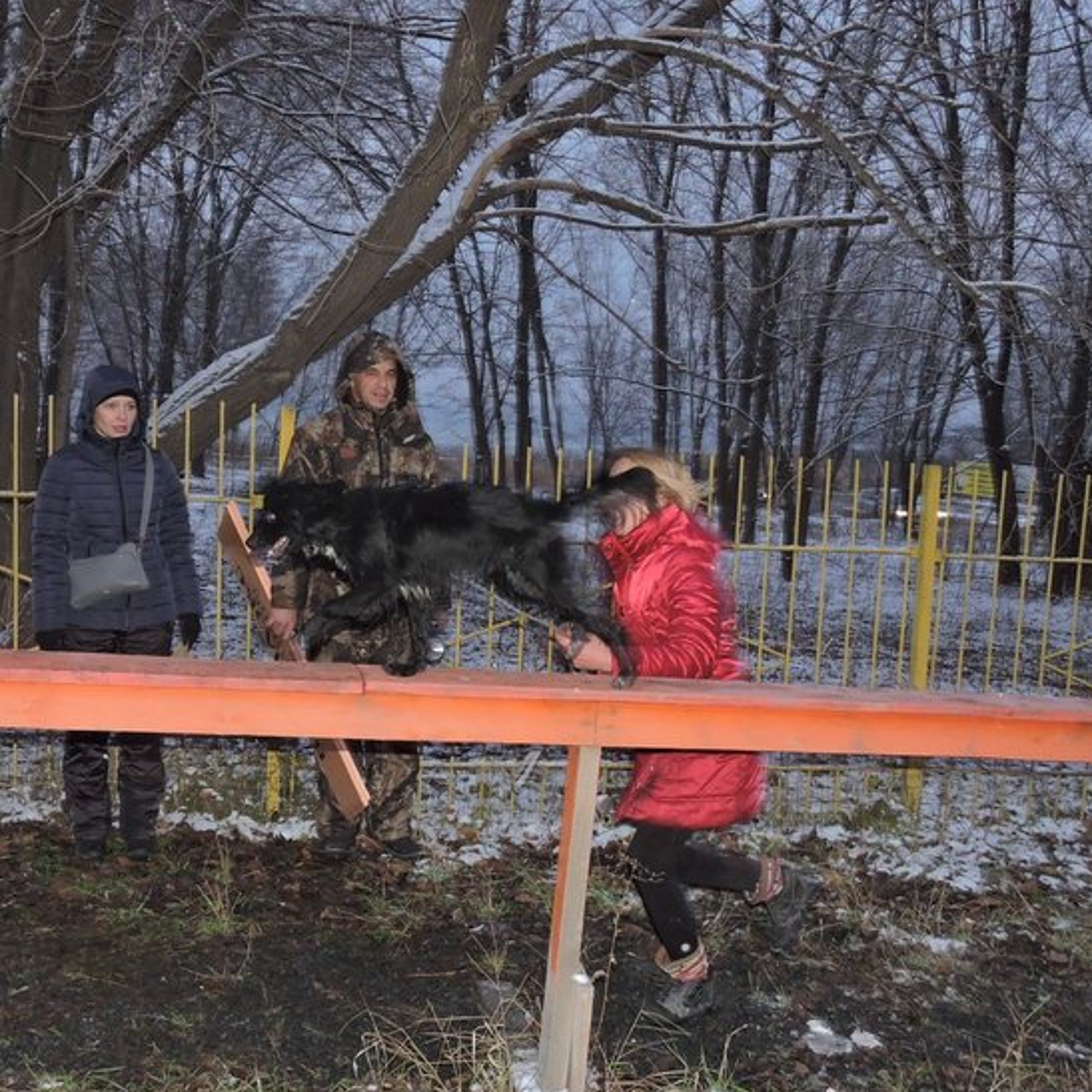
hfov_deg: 41.7
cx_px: 461
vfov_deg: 41.9
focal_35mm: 40
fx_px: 1428
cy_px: 544
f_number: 3.6
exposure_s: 1/30
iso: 400
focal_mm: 5.9
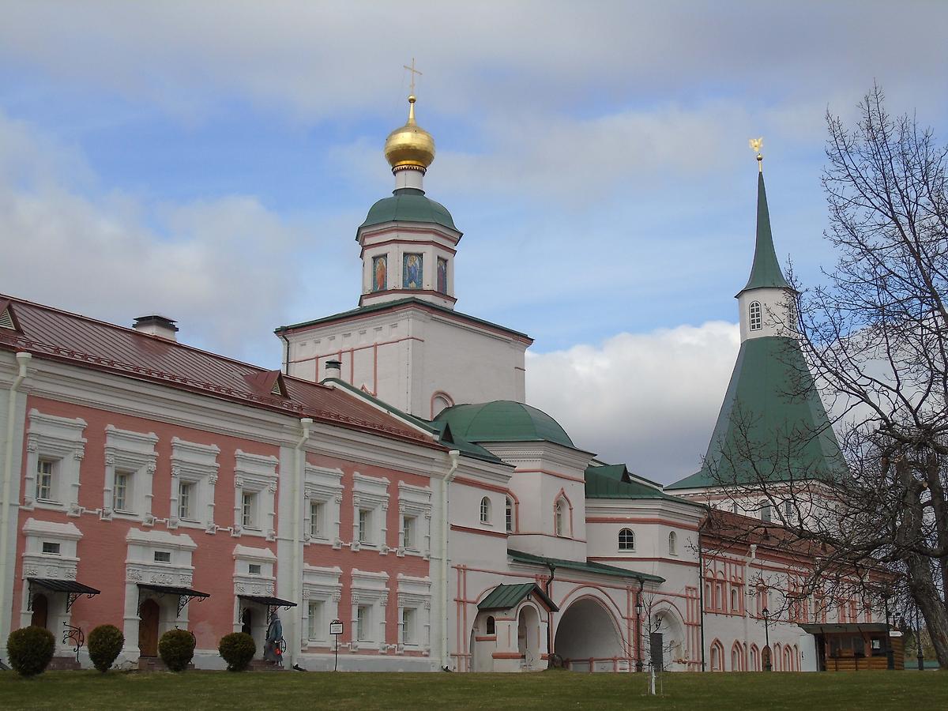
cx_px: 474
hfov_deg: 35.5
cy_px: 356
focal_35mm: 54
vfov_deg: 27.0
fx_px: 1479
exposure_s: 1/800
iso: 80
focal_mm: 9.6
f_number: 4.3
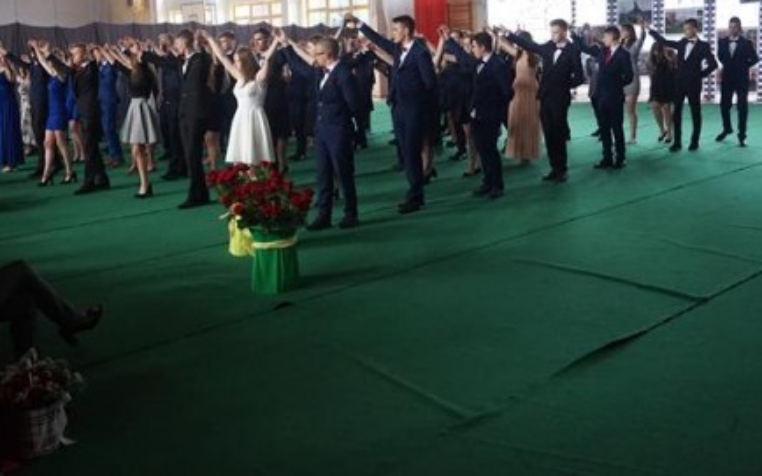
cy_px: 158
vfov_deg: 31.2
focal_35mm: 41
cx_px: 355
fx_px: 844
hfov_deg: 48.6
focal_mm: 21
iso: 2000
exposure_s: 1/160
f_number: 4
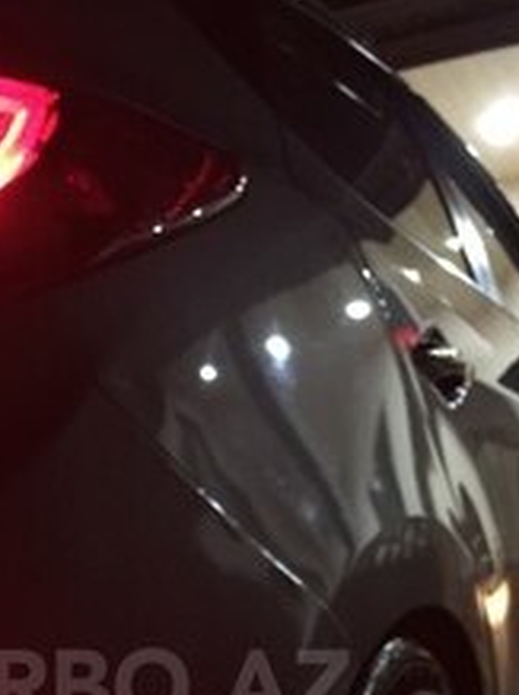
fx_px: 1322
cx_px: 105
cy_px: 685
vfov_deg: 27.8
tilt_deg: -1.2
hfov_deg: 21.9
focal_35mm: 66
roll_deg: +2.2
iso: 200
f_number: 2.2
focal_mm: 4.15
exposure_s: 1/4
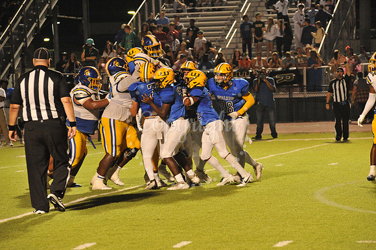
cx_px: 188
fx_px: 2088
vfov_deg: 6.9
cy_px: 125
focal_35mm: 200
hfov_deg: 10.3
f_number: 6.3
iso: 6400
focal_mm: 200
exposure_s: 1/200
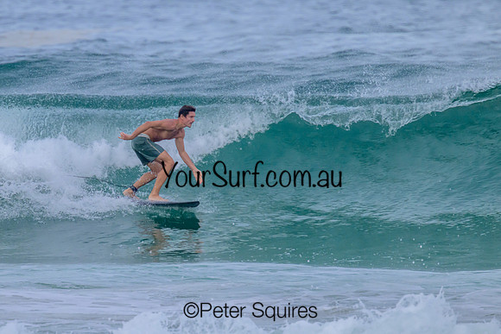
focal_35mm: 1077
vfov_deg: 1.3
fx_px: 14986
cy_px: 162
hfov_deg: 1.9
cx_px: 165
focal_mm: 800
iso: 1000
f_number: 11
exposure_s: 1/2000
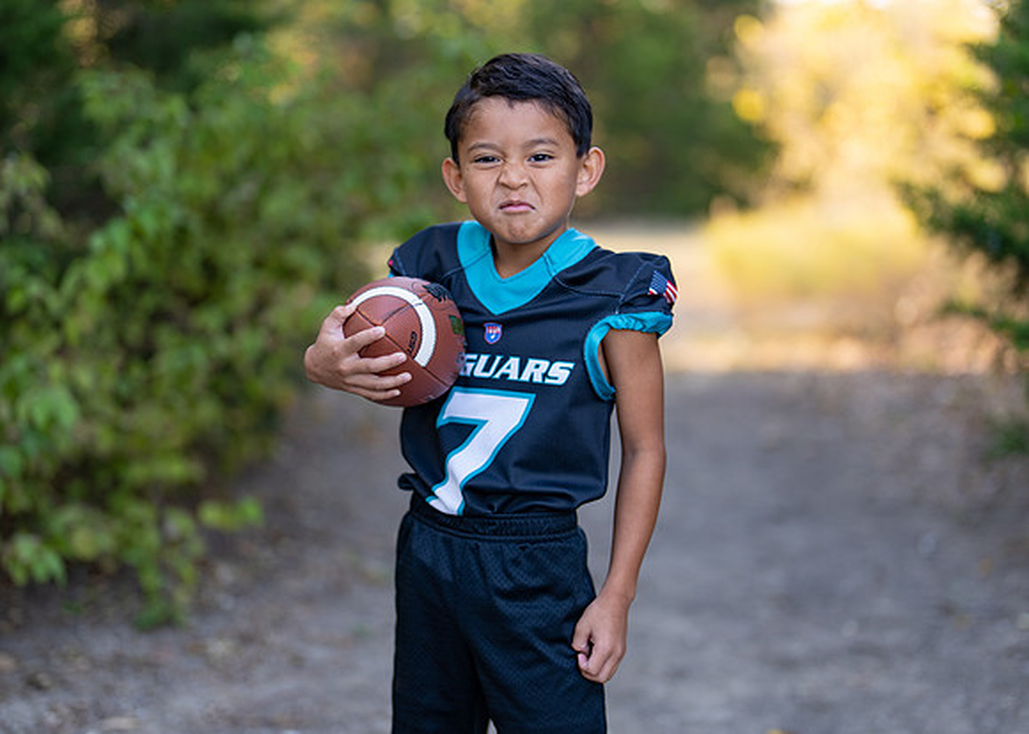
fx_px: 1838
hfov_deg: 31.3
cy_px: 332
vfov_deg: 22.6
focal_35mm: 63
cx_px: 527
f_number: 1.2
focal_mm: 50
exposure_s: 1/320
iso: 100
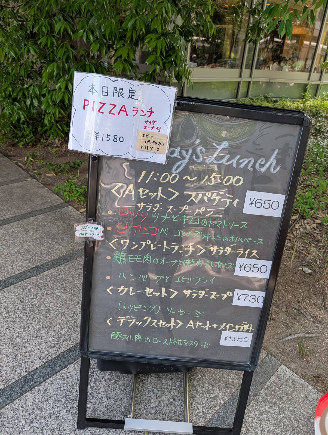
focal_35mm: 24
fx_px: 302
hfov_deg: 56.9
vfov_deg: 71.5
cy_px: 218
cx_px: 164
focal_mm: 6.9
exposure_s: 1/229
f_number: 1.68
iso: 55
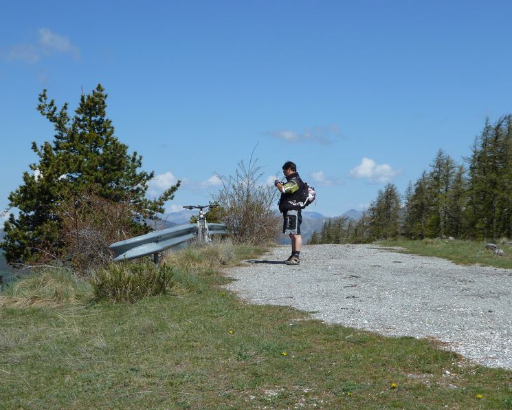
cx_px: 269
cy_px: 204
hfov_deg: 28.7
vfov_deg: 23.1
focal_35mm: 66
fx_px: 1000
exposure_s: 1/500
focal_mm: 10.3
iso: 80
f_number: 5.6
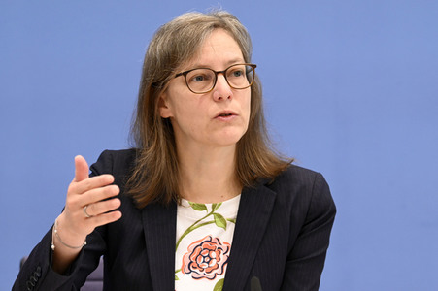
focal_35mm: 125
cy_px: 146
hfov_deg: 16.4
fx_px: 1520
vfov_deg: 11.0
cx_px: 219
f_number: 5.6
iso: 5000
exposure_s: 1/500
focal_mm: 125
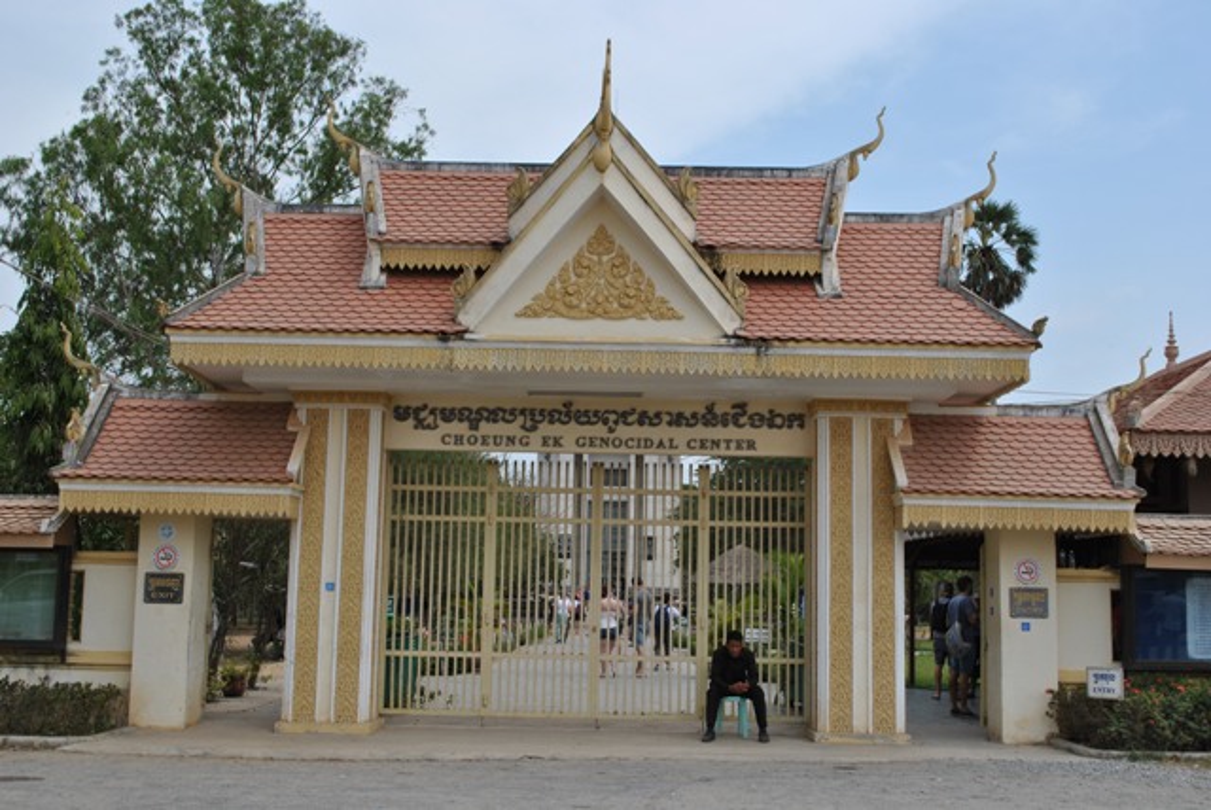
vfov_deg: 32.0
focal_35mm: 42
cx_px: 606
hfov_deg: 46.4
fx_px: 1414
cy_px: 405
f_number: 8
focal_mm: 28
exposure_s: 1/250
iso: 100
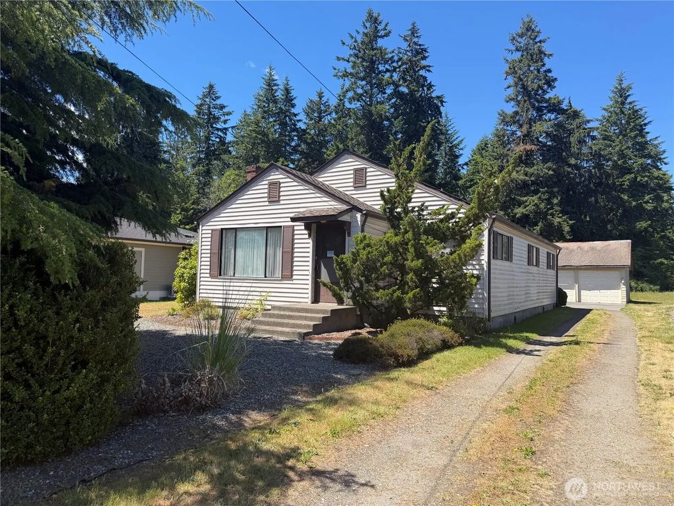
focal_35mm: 24
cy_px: 253
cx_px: 337
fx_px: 467
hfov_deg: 71.6
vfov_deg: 56.8
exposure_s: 1/2525
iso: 80
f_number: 1.78
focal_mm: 6.76
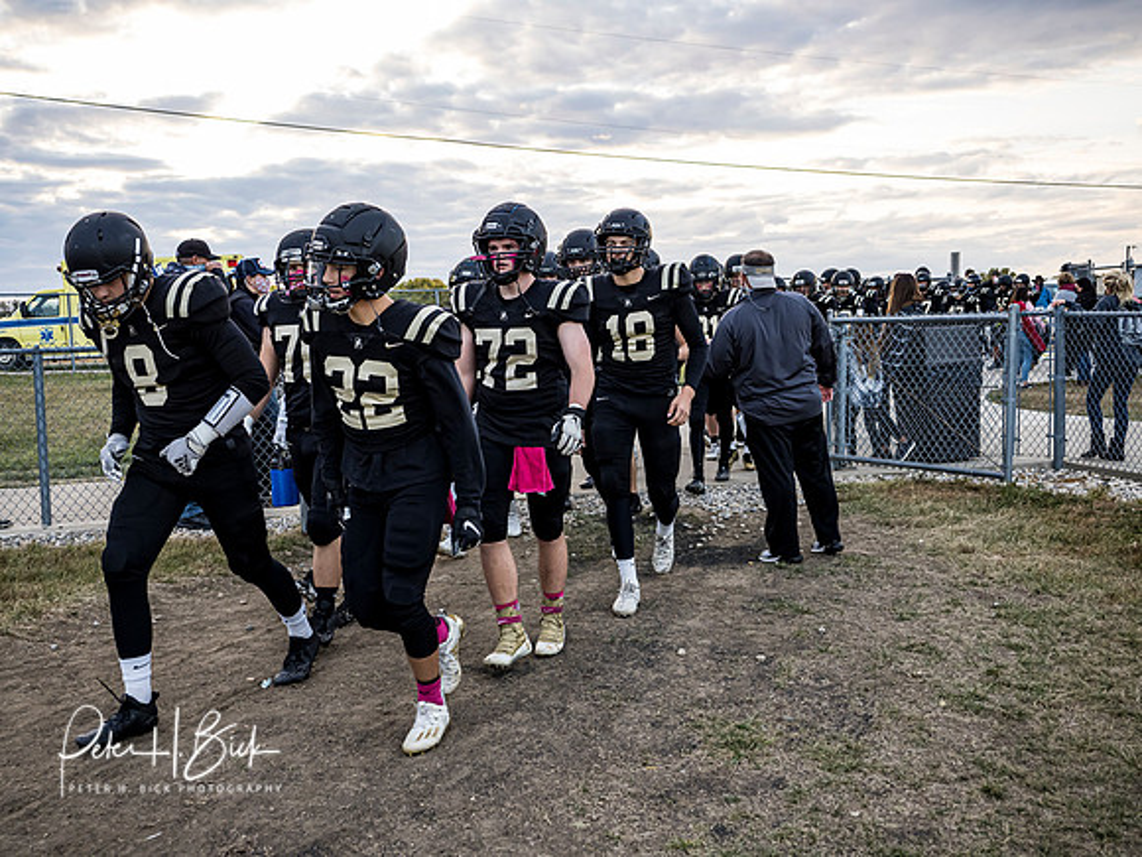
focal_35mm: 36
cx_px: 571
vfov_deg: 39.7
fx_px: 1188
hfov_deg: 51.4
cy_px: 428
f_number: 2.8
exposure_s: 1/640
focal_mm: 18
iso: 640
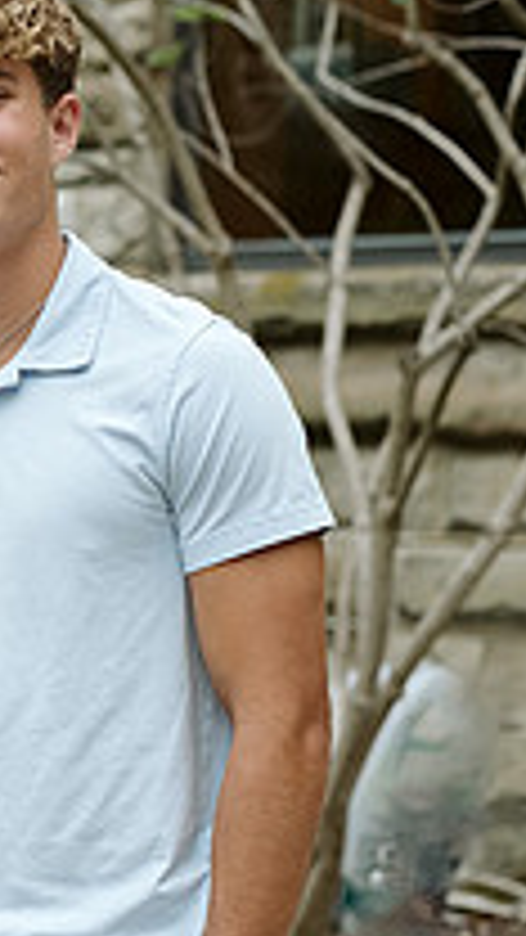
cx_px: -391
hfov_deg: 8.0
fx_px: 3620
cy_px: 659
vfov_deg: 14.7
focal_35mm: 146
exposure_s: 1/250
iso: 640
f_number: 2.8
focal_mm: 50
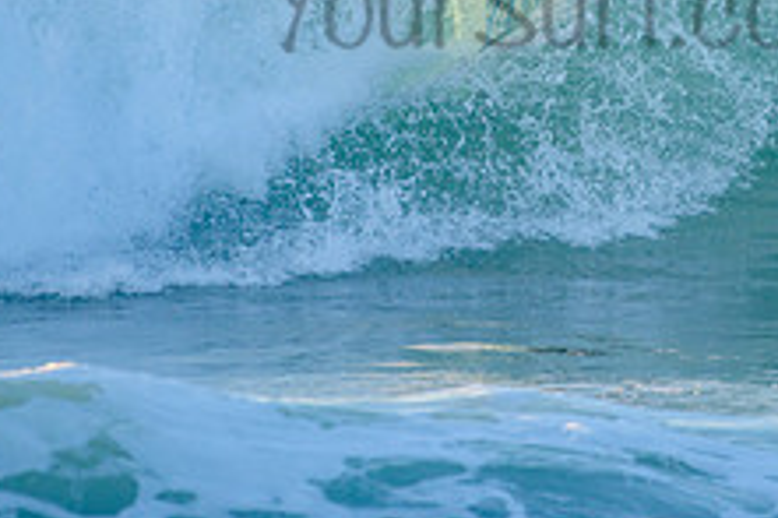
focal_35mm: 1312
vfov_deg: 1.0
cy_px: -33
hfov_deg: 1.6
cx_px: 630
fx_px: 28332
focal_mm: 500
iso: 560
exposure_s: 1/1250
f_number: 5.6
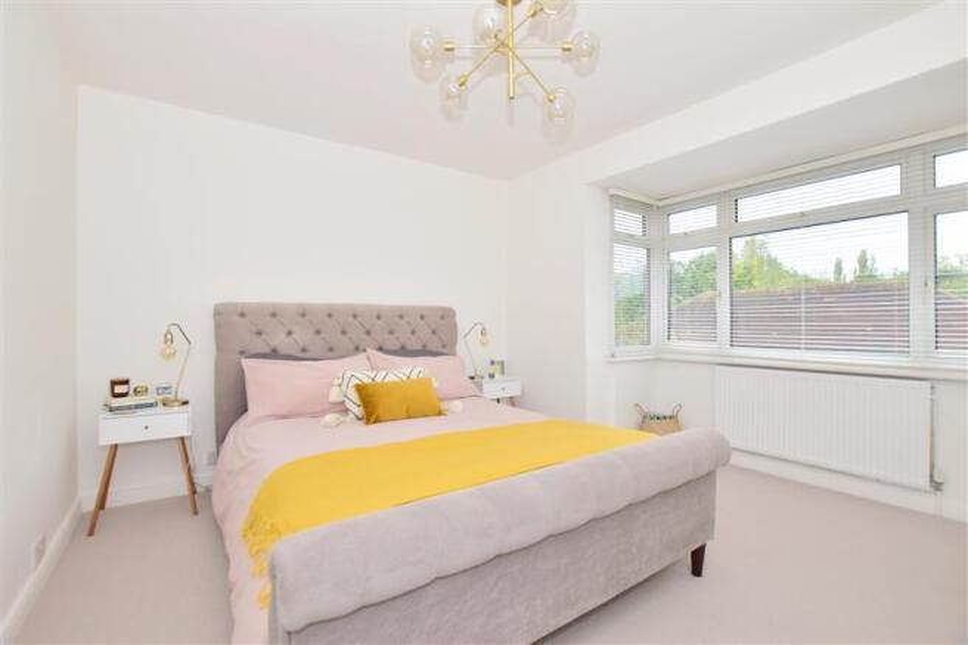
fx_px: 403
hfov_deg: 100.4
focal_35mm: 15
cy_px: 322
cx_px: 484
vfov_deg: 77.3
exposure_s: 1/160
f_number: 6.3
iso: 400
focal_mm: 10
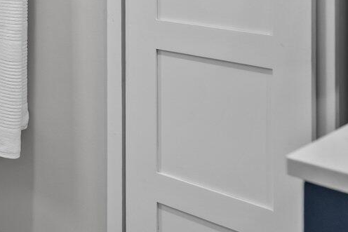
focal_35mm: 66
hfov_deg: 24.4
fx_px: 638
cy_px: -91
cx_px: -161
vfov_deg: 18.7
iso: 320
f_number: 4
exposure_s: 1/6
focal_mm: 16
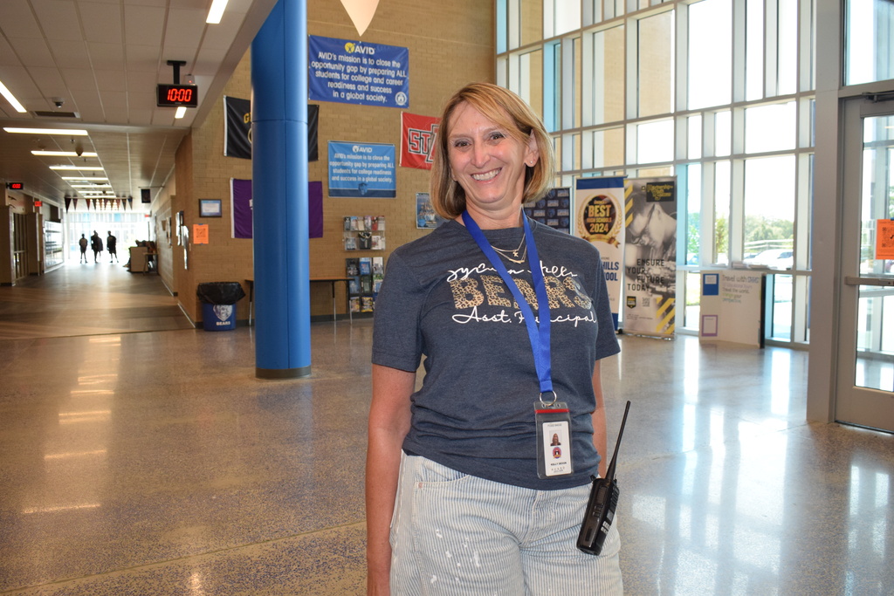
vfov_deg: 40.0
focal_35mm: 33
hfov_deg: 57.2
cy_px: 298
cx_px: 447
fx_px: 820
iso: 800
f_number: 5.6
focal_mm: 22
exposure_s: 1/125
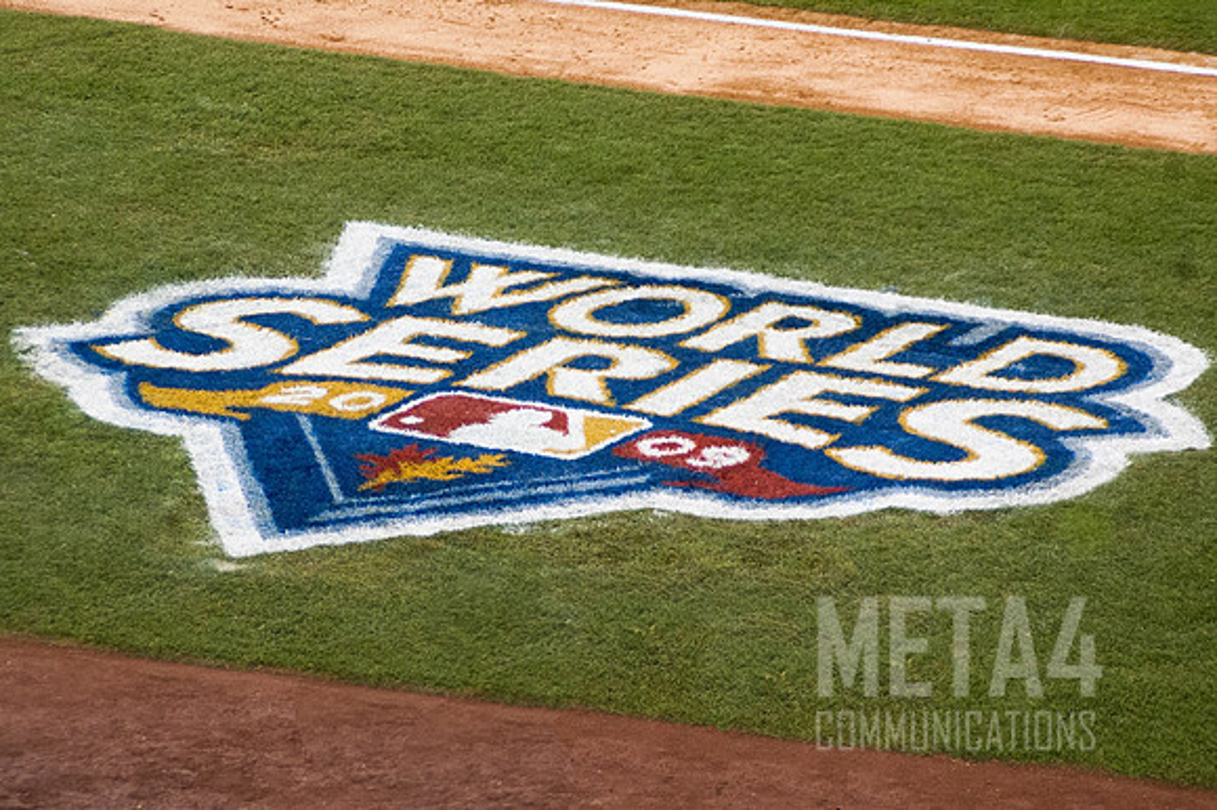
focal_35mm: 232
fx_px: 7855
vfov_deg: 5.9
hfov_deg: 8.9
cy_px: 405
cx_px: 608
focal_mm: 155
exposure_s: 1/400
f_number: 5
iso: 640
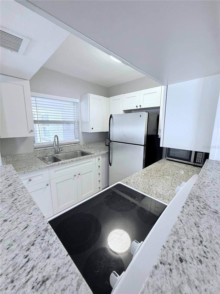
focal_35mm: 14
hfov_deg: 85.7
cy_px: 147
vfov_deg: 102.1
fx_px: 119
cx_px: 110
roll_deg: -0.3
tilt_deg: -9.6
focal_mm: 2.22
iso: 320
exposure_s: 1/120
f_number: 2.2
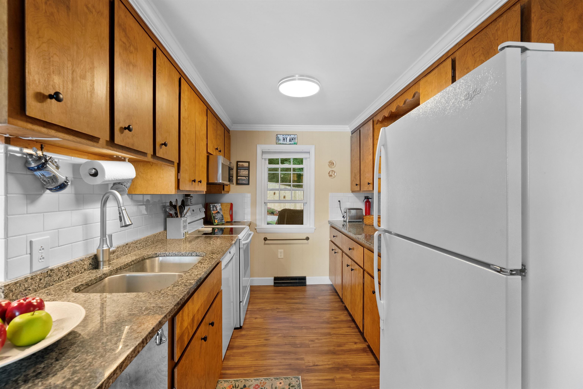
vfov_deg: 73.7
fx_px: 259
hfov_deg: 96.7
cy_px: 194
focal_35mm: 16
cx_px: 292
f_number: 8
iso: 320
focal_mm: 16
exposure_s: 1
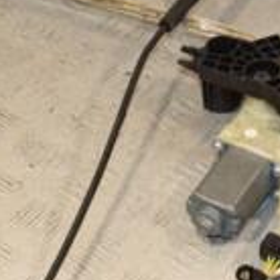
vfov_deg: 13.1
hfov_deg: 13.1
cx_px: 116
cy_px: 179
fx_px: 1217
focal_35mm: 133
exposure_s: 1/200
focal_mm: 24
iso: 800
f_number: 7.1
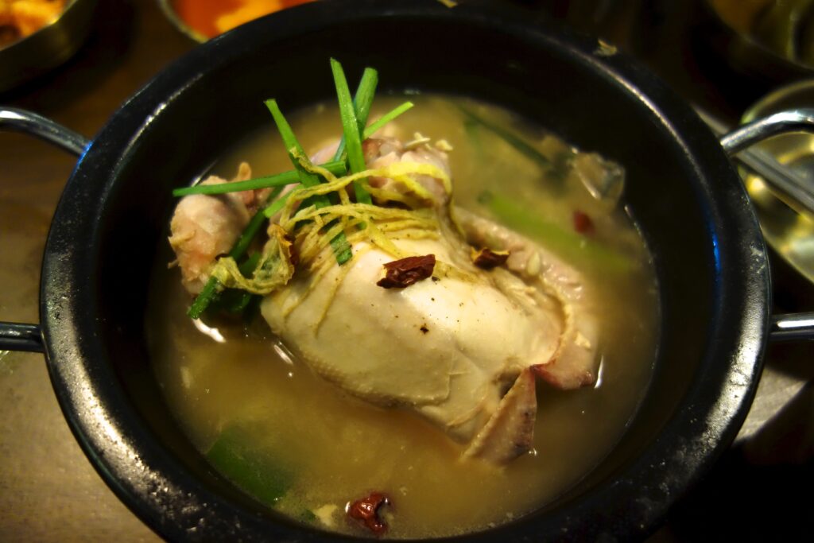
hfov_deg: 65.5
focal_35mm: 28
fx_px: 633
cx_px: 407
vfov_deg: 46.4
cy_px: 272
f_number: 1.8
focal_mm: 10.4
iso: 800
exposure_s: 1/80
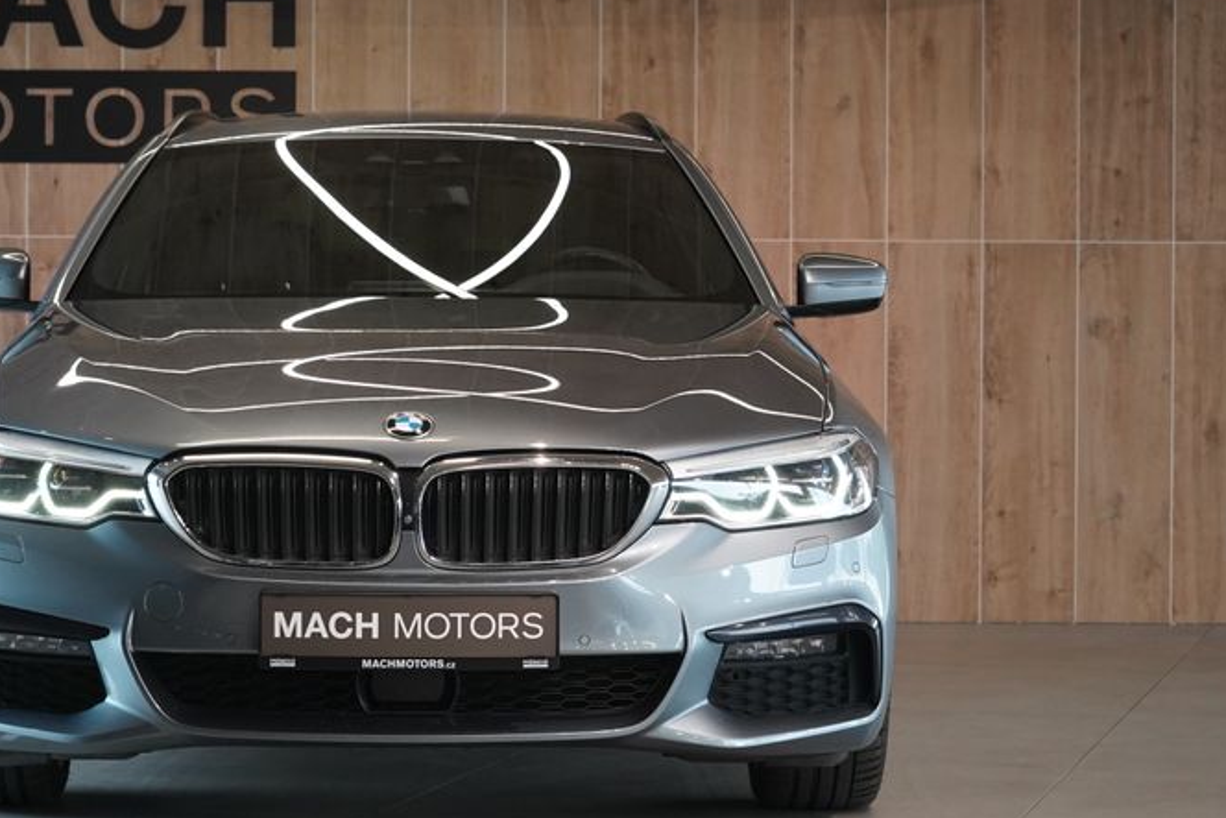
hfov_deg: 18.9
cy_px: 365
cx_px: 438
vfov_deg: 12.7
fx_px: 3679
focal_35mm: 108
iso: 3200
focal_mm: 70
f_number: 5.6
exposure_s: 1/160
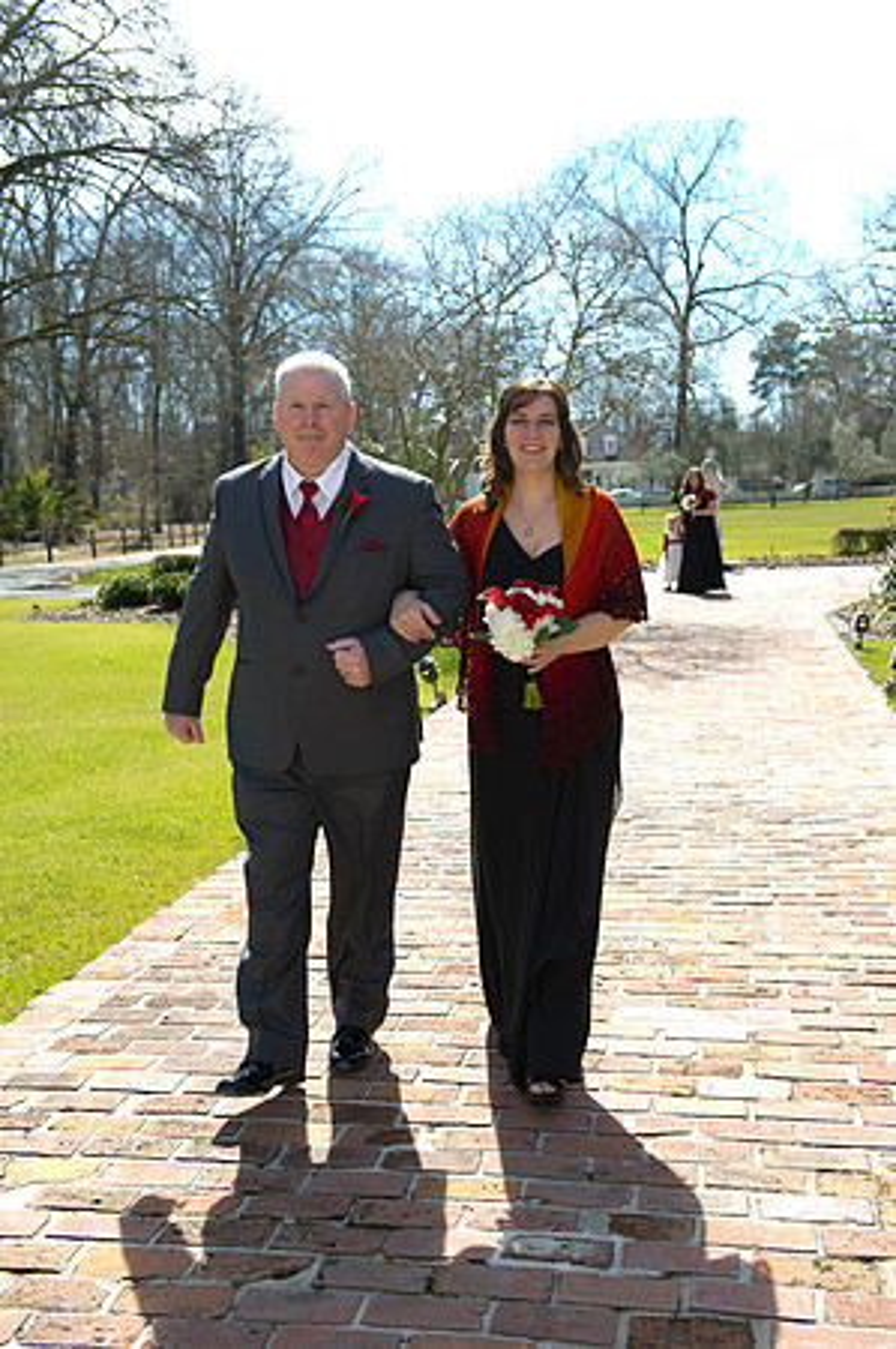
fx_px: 1497
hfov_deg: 33.3
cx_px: 448
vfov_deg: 48.5
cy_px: 674
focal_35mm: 40
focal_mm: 40
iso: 100
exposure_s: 1/200
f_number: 5.6
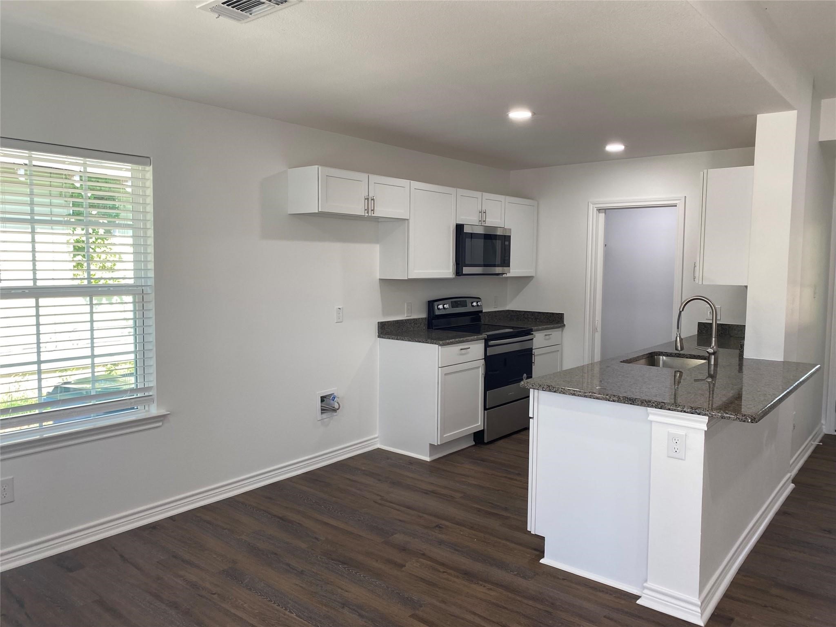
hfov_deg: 67.3
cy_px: 314
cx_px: 418
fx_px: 628
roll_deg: -1.0
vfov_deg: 53.1
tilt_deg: -5.0
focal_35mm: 26
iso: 64
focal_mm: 4.25
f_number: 1.8
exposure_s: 1/120
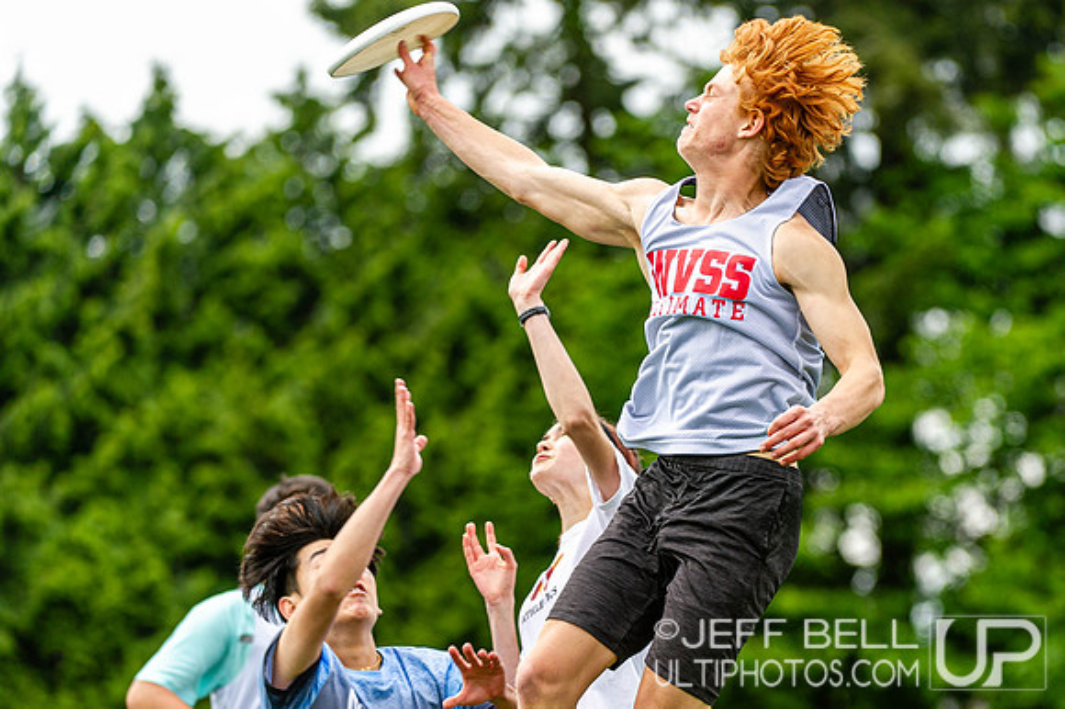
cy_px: 475
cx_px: 713
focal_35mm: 268
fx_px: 7920
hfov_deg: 7.7
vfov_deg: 5.1
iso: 250
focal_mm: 200
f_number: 4
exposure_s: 1/1000
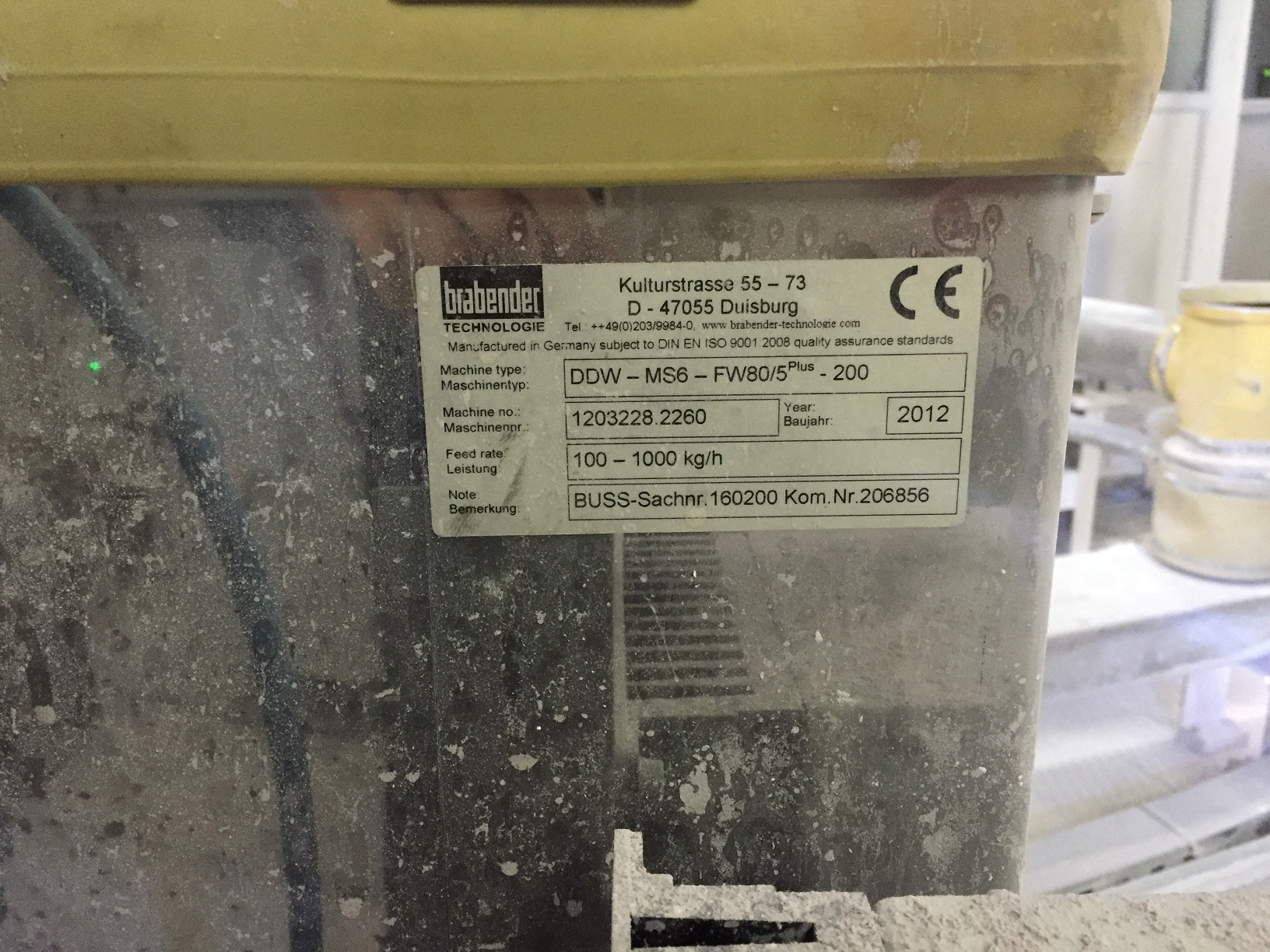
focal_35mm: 29
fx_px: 1064
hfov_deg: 61.7
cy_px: 476
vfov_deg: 48.2
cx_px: 635
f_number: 2.2
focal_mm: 4.15
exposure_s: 1/17
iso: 320
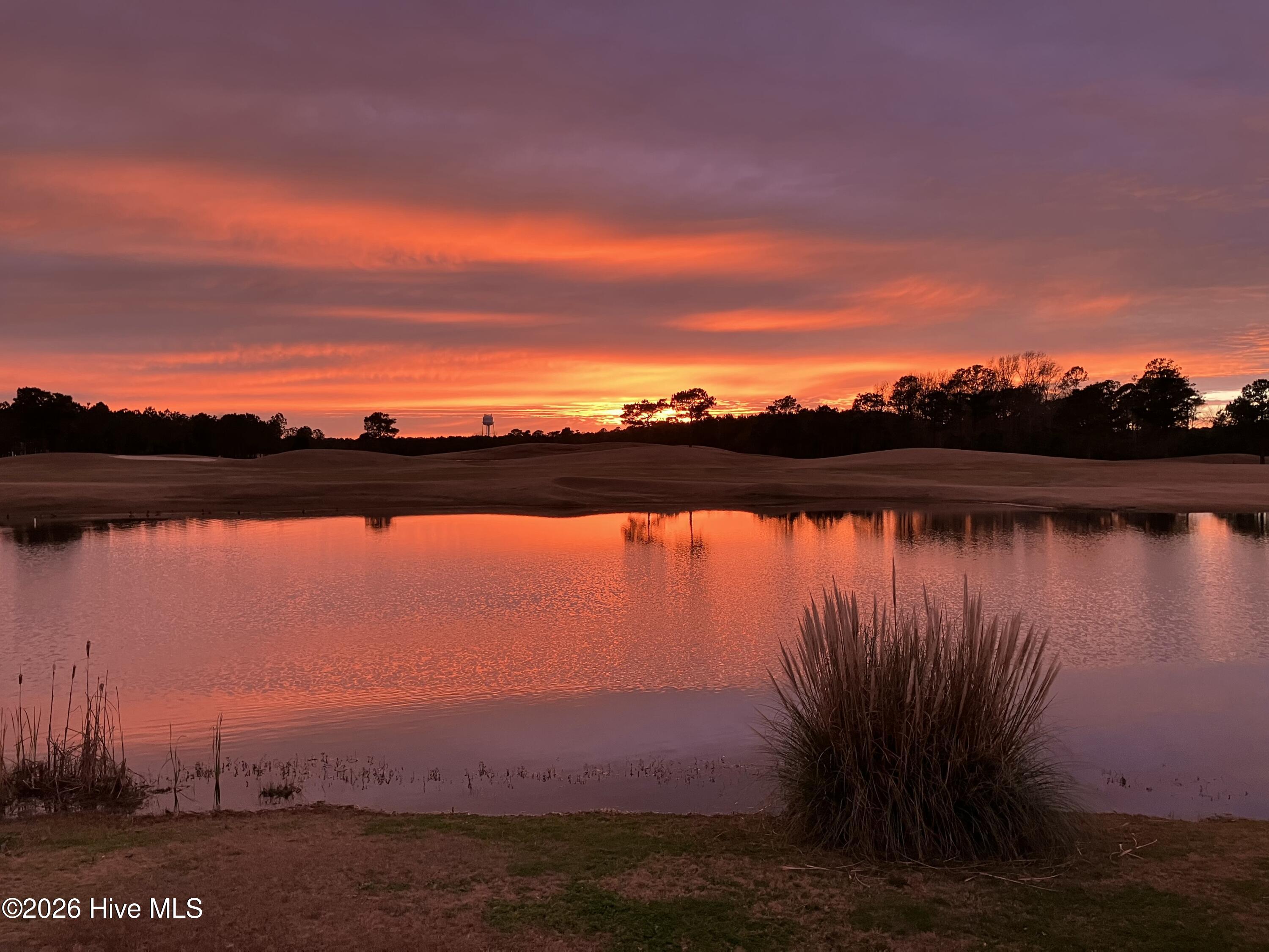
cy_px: 476
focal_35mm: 28
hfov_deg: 63.4
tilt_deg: -0.2
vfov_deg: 49.7
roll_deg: +0.6
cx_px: 634
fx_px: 1026
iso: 80
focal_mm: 3.99
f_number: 1.8
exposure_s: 1/97
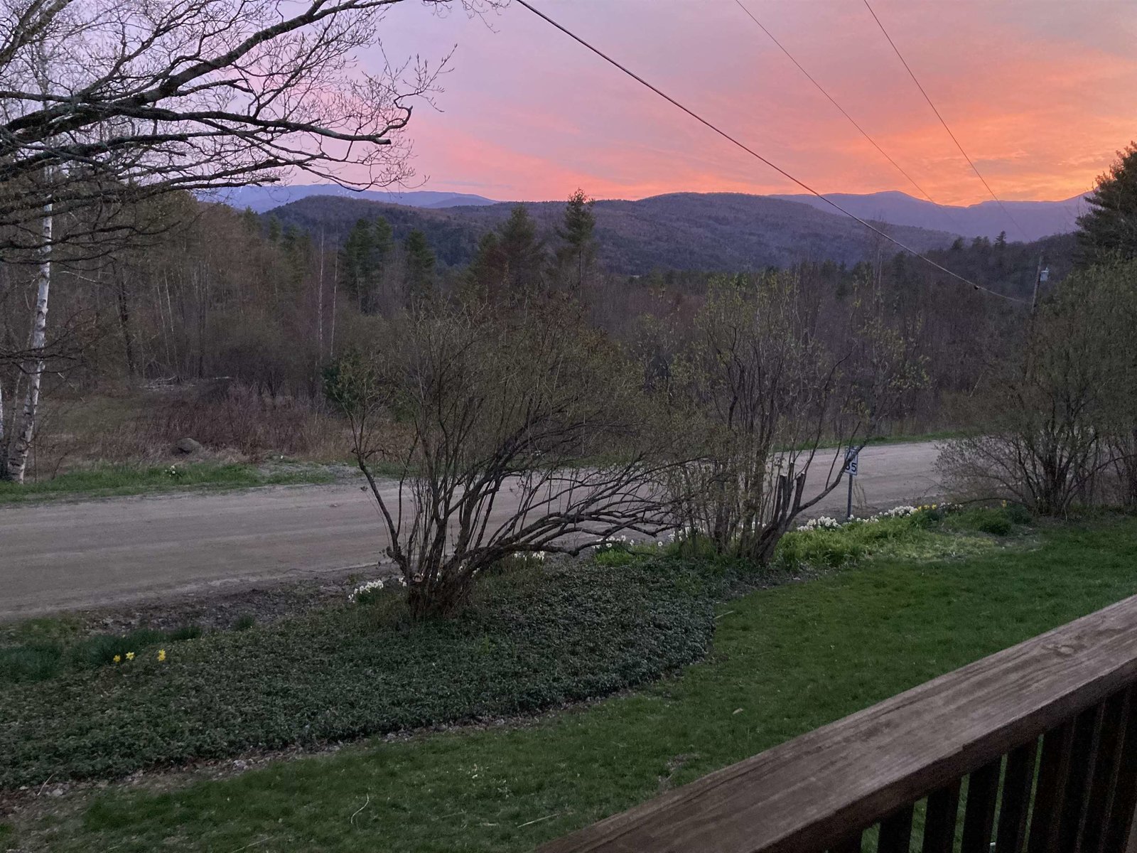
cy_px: 426
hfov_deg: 63.4
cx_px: 568
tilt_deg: -11.5
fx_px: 920
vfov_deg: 49.7
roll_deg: -3.5
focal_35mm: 28
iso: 320
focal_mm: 3.99
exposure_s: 1/60
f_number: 1.8
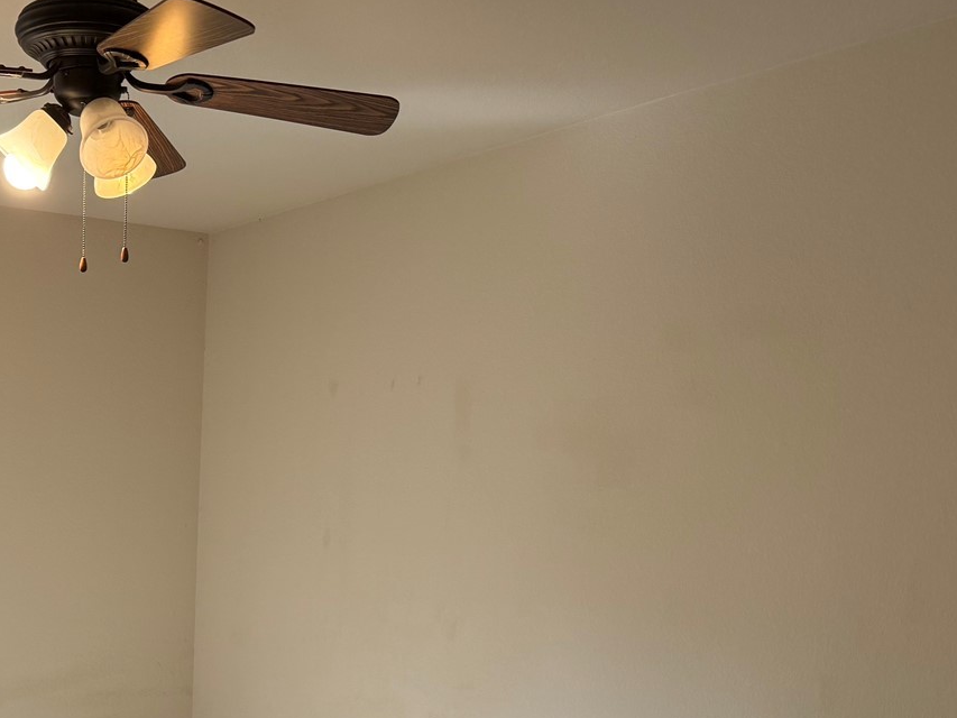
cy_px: 725
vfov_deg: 25.6
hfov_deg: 33.7
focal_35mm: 54
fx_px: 1493
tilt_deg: -7.6
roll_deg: -1.5
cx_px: 105
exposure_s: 1/240
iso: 125
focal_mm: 6.76
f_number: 1.78
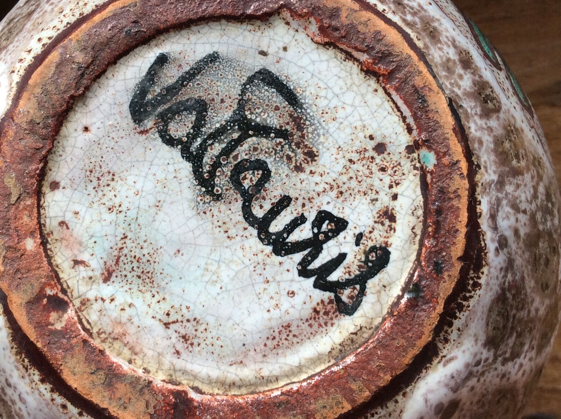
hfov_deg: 36.8
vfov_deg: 28.0
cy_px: 196
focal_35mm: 52
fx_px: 841
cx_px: 251
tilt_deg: -79.4
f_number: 2.4
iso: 40
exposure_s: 1/100
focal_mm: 3.3
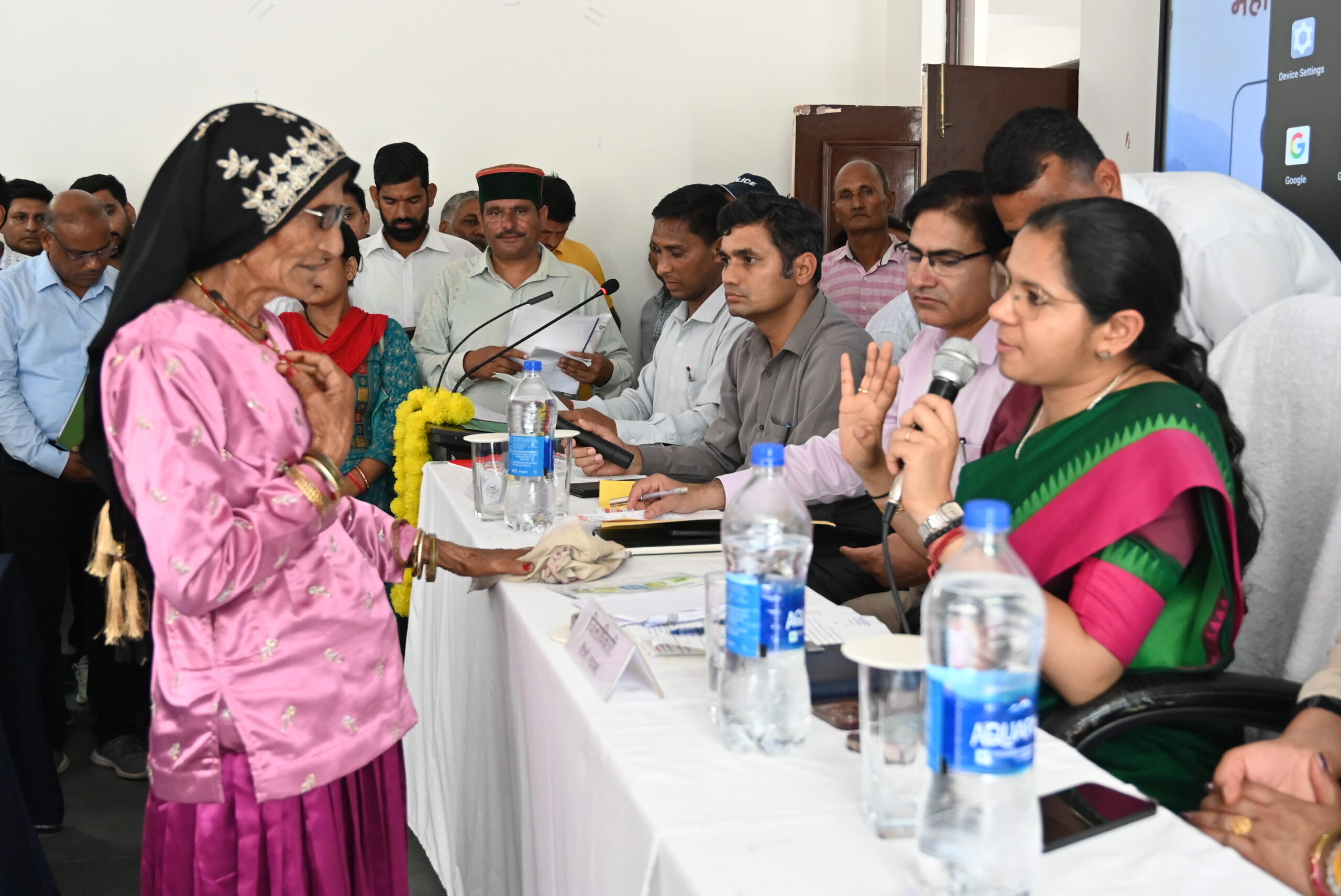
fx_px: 1528
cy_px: 448
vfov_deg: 32.7
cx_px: 670
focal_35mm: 41
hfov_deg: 47.4
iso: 3200
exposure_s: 1/125
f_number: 4
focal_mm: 27.5
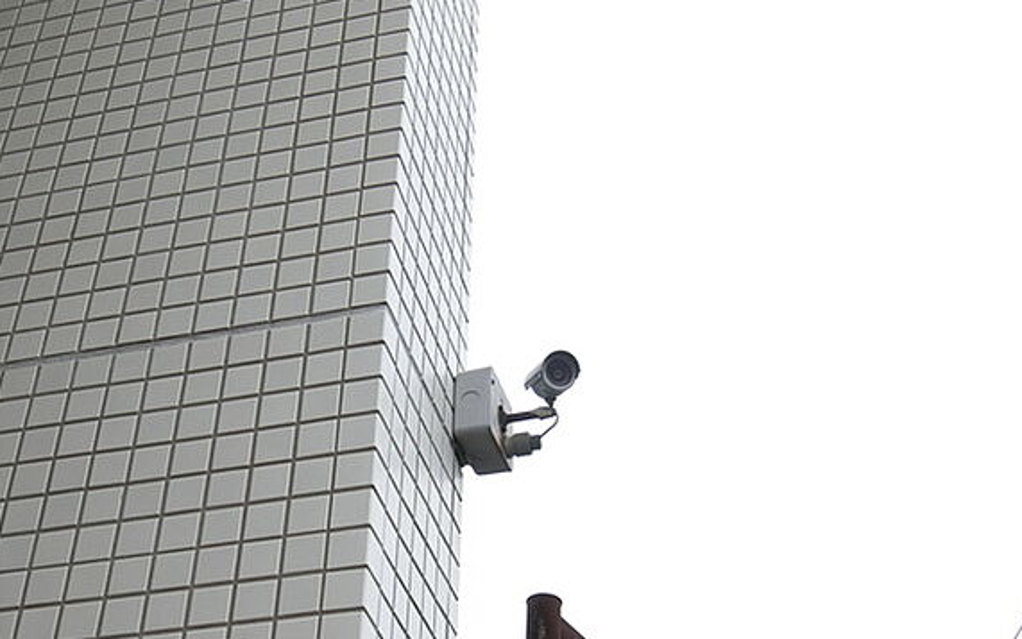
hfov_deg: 35.7
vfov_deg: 22.7
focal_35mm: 57
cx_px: 512
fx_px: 1588
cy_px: 410
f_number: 4.2
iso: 80
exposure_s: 1/160
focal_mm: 10.2
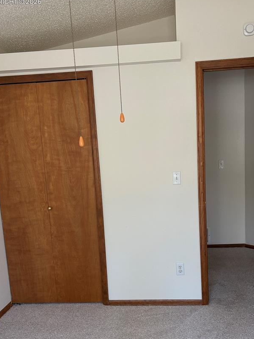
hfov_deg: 40.6
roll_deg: +2.6
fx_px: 343
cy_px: 203
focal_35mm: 35
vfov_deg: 52.3
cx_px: 148
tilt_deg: -8.3
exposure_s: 1/114
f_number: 1.6
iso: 125
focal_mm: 5.96
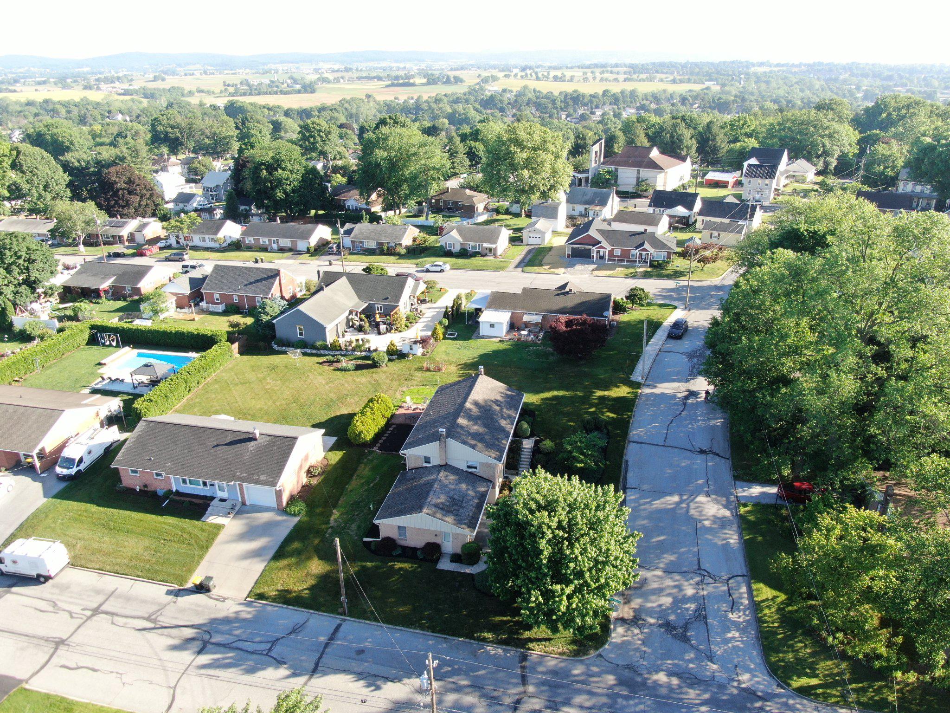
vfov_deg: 56.8
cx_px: 475
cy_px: 356
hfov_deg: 71.6
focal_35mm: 24
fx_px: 659
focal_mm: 4.39
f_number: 2.8
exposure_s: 1/240
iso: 100
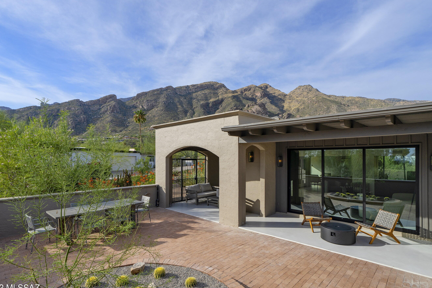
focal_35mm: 17
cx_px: 207
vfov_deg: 70.4
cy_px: 149
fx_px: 204
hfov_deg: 93.2
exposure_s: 1/250
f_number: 9
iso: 100
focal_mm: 16
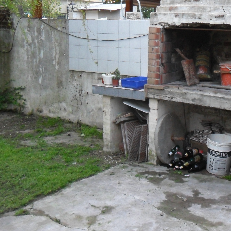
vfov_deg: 32.1
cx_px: 165
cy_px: 87
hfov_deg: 31.8
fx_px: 400
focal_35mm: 53
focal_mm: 4.9
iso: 160
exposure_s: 1/45
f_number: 3.5
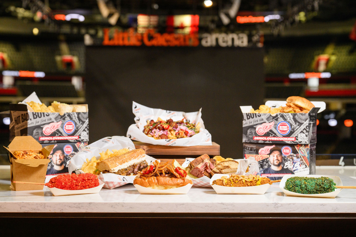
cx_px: 176
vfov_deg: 21.4
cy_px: 117
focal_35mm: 63
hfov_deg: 31.7
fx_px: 627
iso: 1250
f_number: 5
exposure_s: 1/125
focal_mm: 59
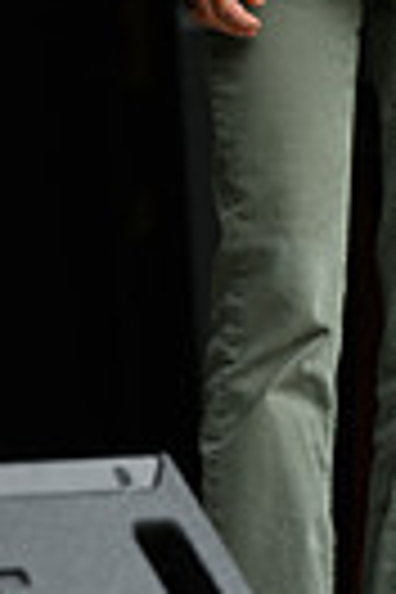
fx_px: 7870
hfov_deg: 2.9
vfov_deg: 4.3
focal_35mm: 477
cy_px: -243
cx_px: 22
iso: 800
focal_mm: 140
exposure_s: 1/320
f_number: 8
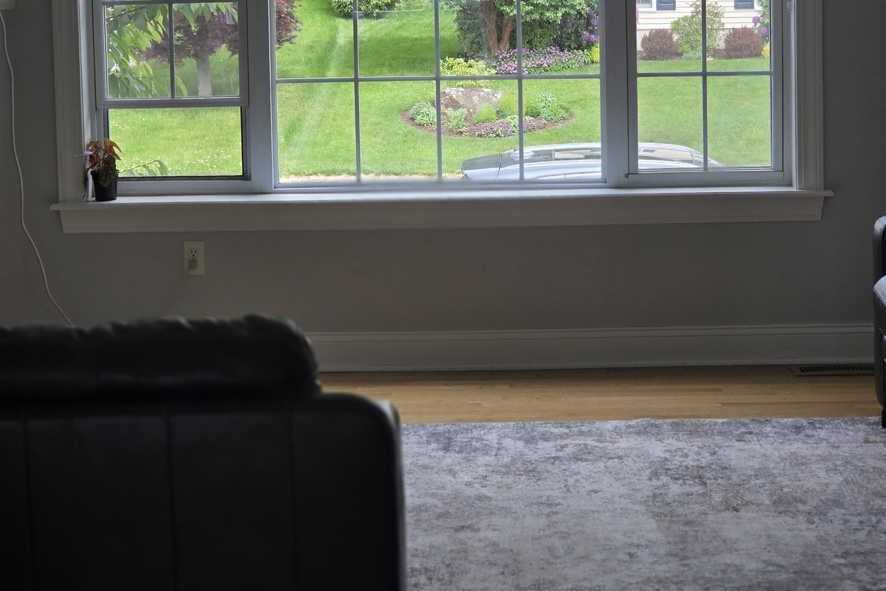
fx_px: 2362
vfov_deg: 14.2
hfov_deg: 21.2
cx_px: 442
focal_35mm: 96
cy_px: 135
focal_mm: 7.9
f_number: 2.4
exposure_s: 1/200
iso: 50
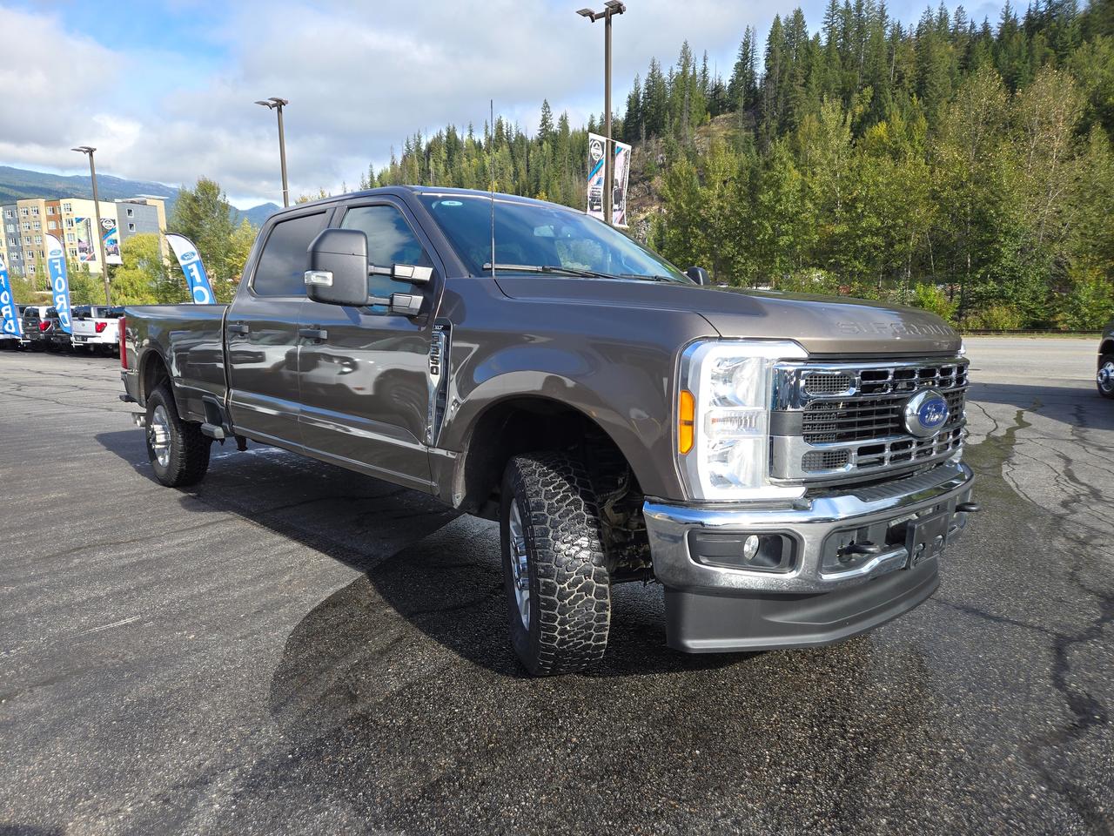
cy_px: 418
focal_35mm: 23
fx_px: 740
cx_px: 557
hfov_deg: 73.9
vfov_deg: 58.9
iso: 25
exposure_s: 1/779
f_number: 1.8
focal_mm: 5.4
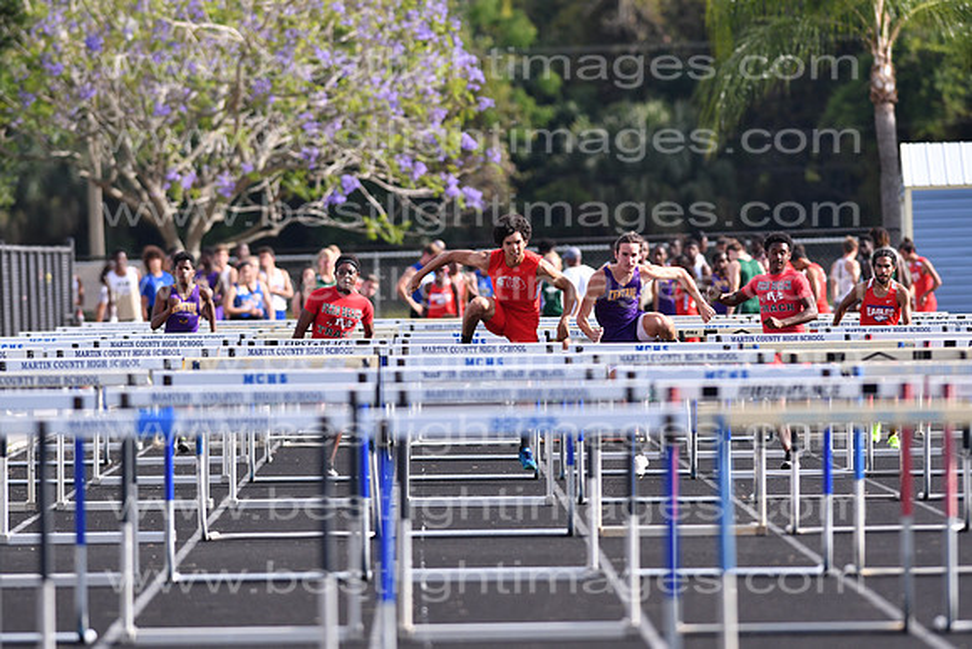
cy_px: 324
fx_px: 12152
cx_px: 486
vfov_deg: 3.1
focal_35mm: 450
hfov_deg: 4.6
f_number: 4
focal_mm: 300
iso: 400
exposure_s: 1/3200
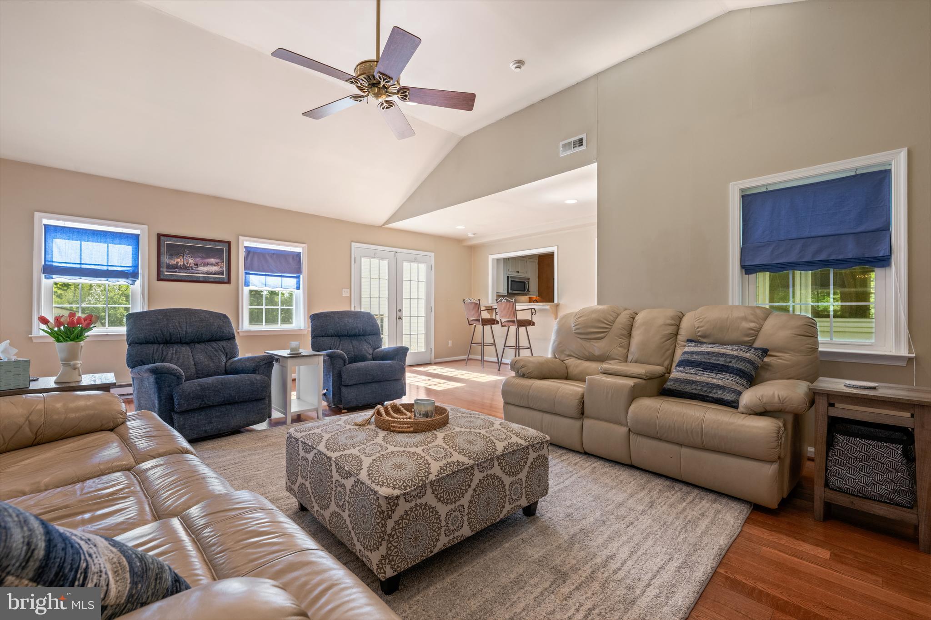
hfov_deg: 98.5
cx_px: 466
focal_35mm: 16
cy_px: 310
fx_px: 401
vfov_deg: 75.5
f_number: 8
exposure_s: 1/10
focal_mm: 15.5
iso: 320
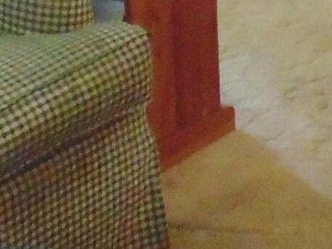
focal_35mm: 125
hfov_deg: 14.4
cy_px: -338
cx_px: 535
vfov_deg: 10.3
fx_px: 1199
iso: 800
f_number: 3.1
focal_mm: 4
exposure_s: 1/30
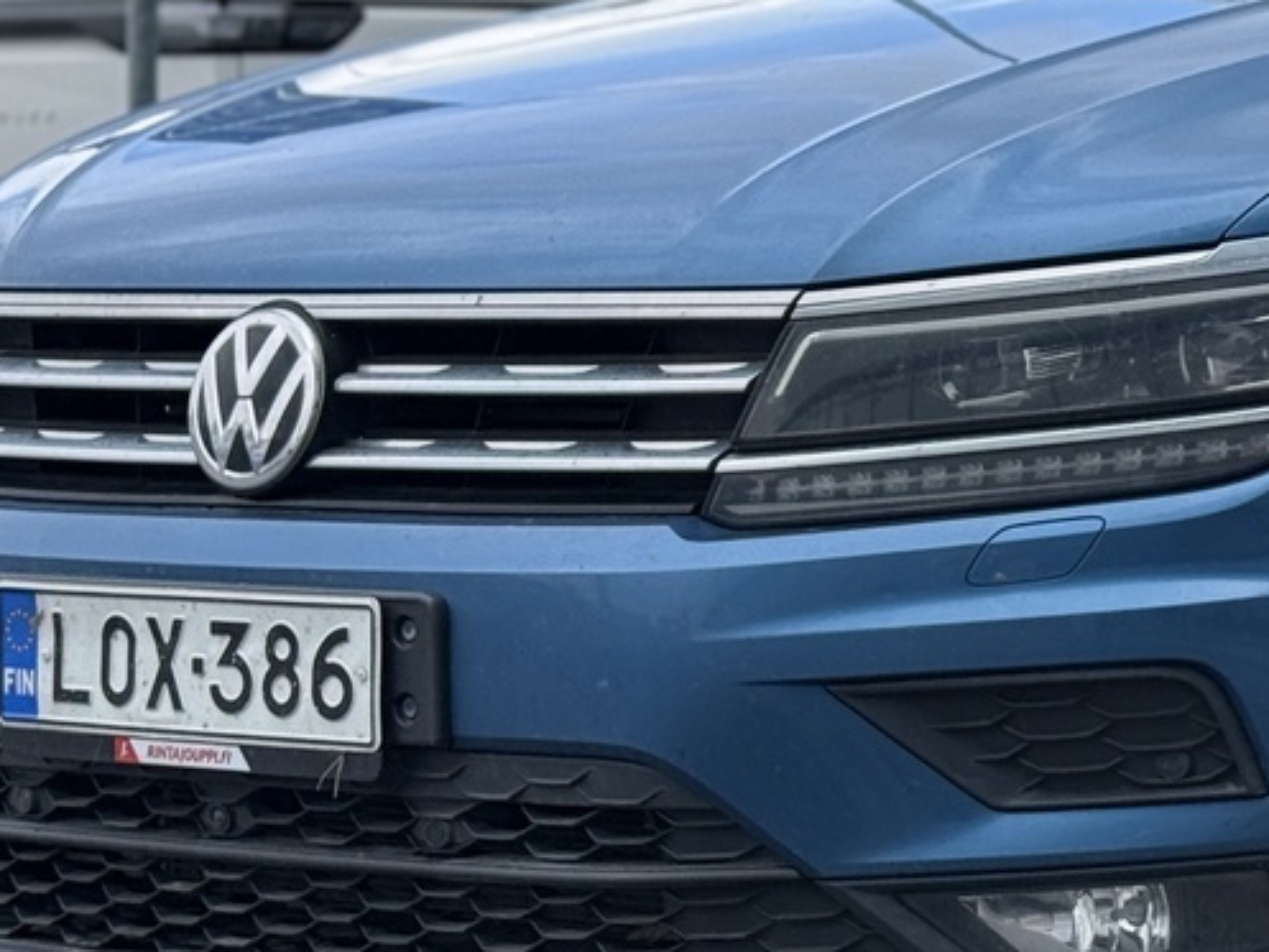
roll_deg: -0.5
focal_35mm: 139
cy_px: 148
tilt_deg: -1.5
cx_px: 1417
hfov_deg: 13.9
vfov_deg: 10.6
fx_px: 5097
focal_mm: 6.76
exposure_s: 1/1678
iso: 100
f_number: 1.78
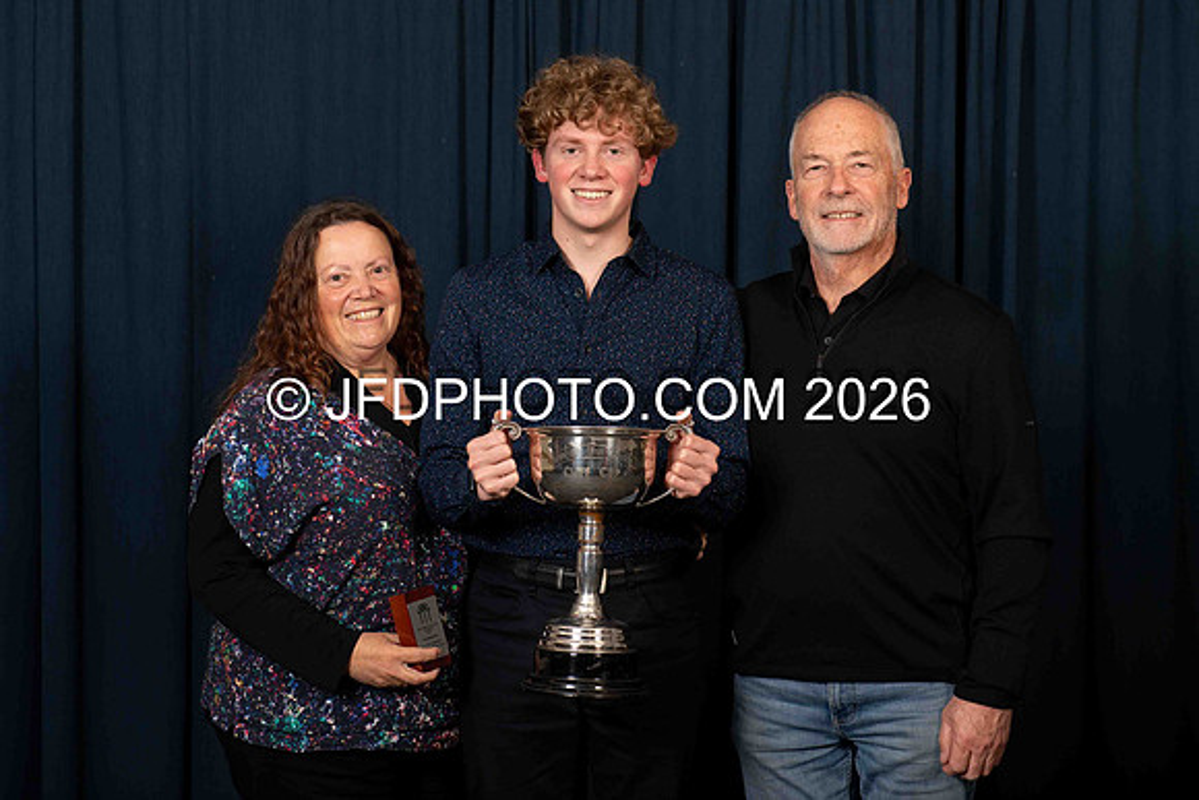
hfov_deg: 24.6
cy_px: 340
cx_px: 565
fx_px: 2748
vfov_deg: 16.6
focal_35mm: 82
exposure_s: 1/250
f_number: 5.6
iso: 125
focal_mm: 70
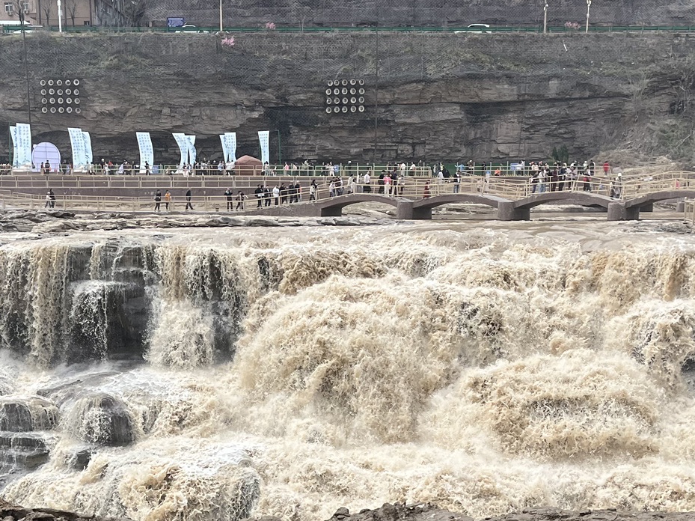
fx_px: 1124
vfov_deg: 25.3
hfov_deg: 34.2
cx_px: 263
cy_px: 472
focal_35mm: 56
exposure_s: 1/2571
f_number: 1.6
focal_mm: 5.1
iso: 50
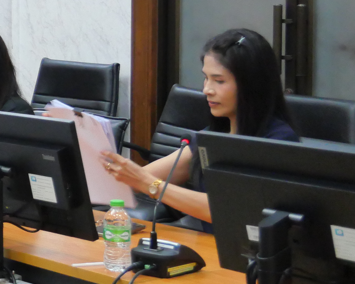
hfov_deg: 13.4
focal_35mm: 128
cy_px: -18
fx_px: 1345
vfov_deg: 11.9
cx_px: -294
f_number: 3.9
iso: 2000
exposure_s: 1/80
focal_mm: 18
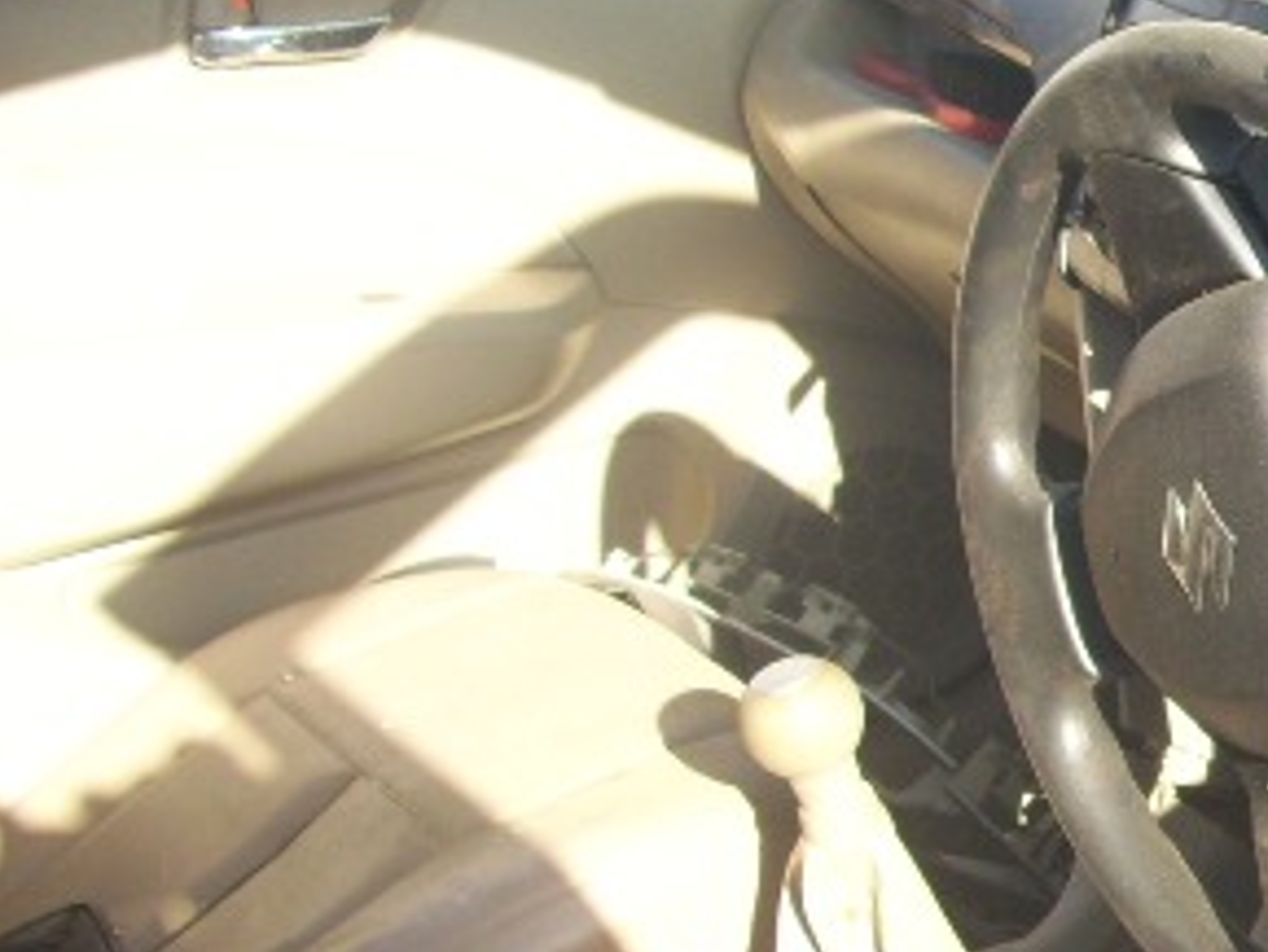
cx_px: 1751
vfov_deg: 15.7
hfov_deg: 19.0
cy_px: 623
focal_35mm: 94
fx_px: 3445
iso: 80
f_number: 2.9
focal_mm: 5.7
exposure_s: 1/160
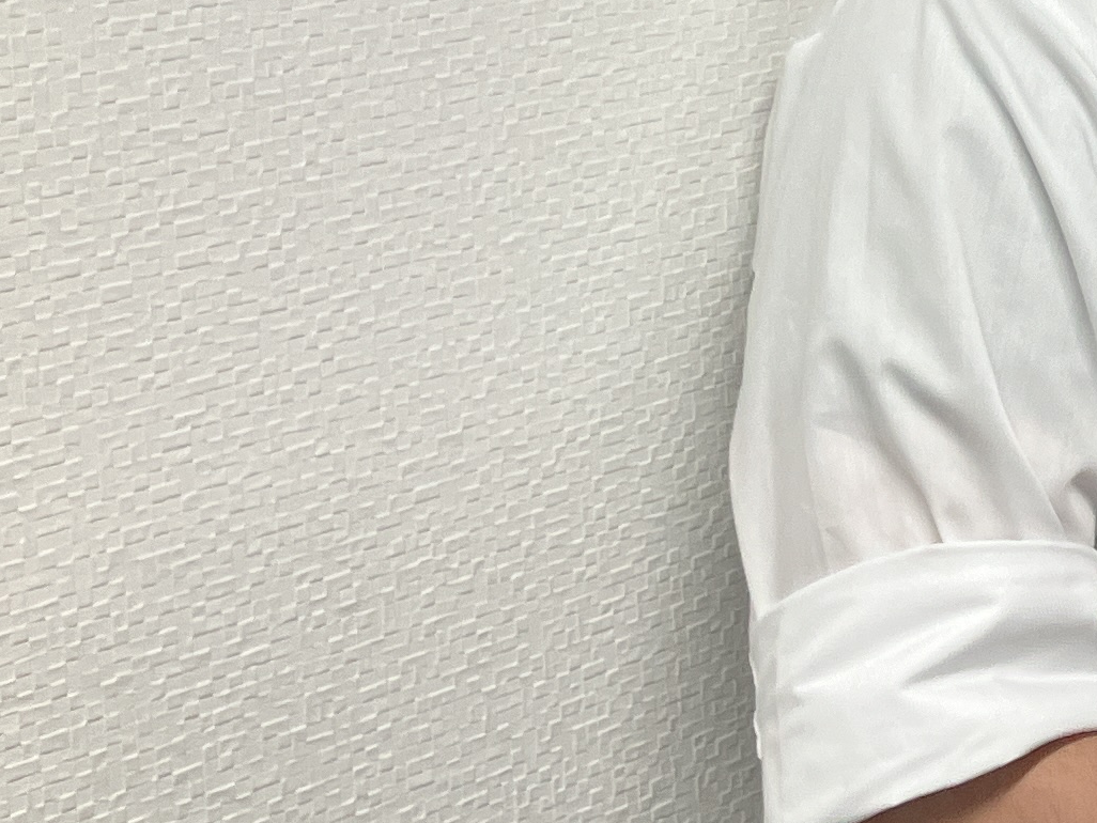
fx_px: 3487
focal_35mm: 110
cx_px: 1999
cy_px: -16
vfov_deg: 13.3
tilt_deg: -8.3
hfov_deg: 15.3
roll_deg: +0.8
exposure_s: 1/100
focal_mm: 3.99
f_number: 1.8
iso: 64
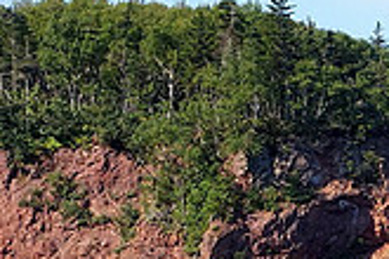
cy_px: 350
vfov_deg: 3.9
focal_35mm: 347
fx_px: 3749
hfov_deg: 5.9
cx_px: 323
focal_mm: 66
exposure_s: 1/640
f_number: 13
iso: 1000
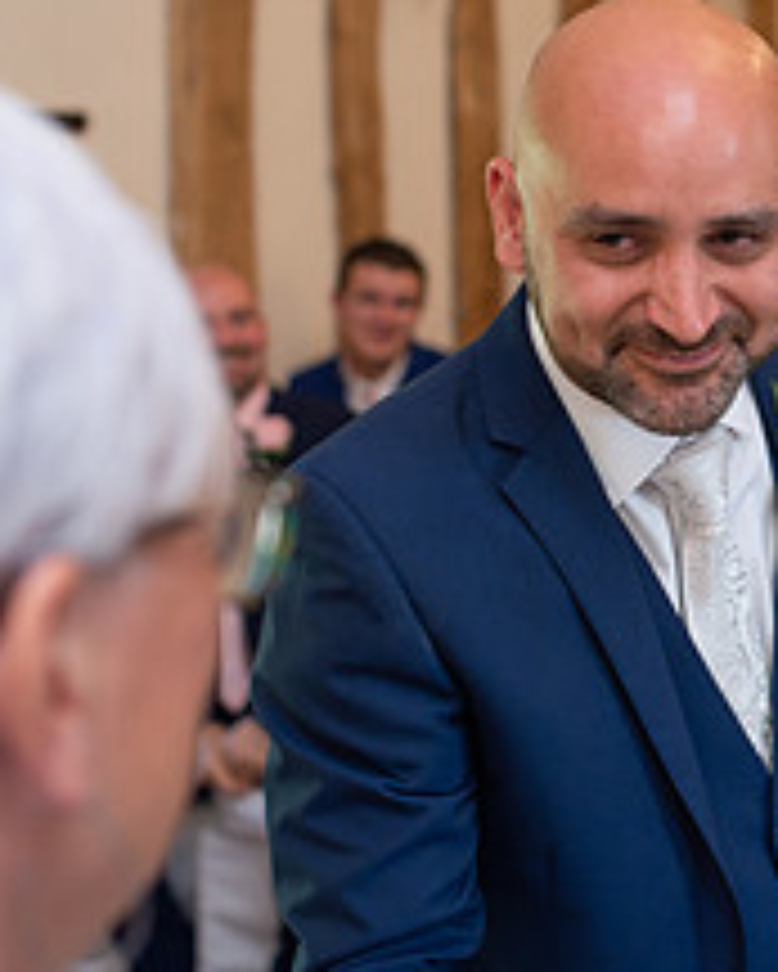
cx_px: 747
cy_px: 350
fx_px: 2531
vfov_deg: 21.7
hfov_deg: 17.1
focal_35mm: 88
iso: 400
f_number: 2.8
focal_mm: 35
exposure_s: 1/100
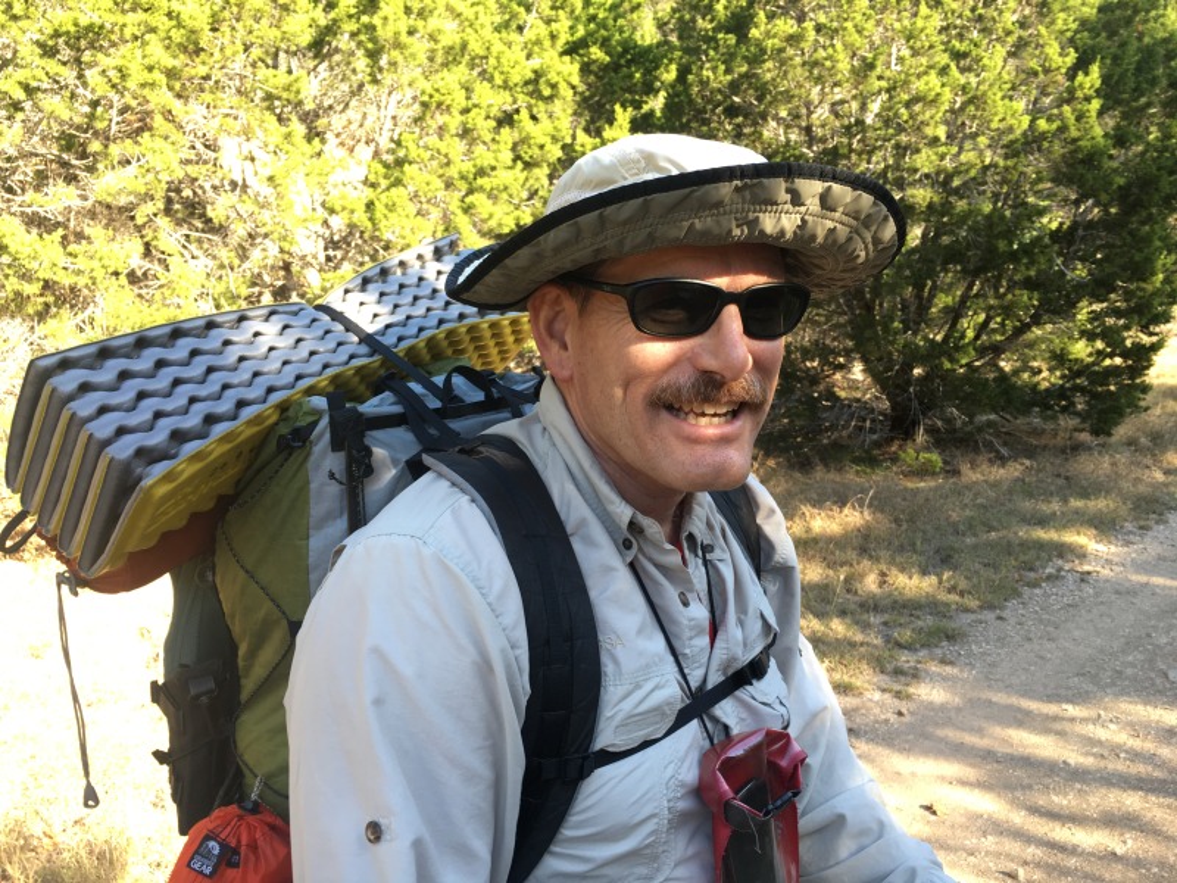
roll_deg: +3.5
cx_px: 588
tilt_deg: -8.7
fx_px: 986
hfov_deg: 61.7
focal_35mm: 29
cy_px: 442
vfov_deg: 48.2
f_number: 2.2
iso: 32
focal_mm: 4.15
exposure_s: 1/120
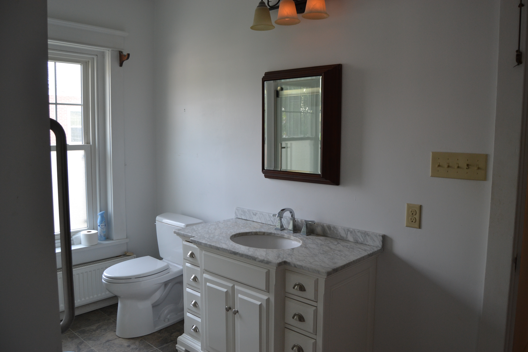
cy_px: 176
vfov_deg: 47.9
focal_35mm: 27
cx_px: 264
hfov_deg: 67.4
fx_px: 396
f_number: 4.5
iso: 400
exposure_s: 1/80
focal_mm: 18
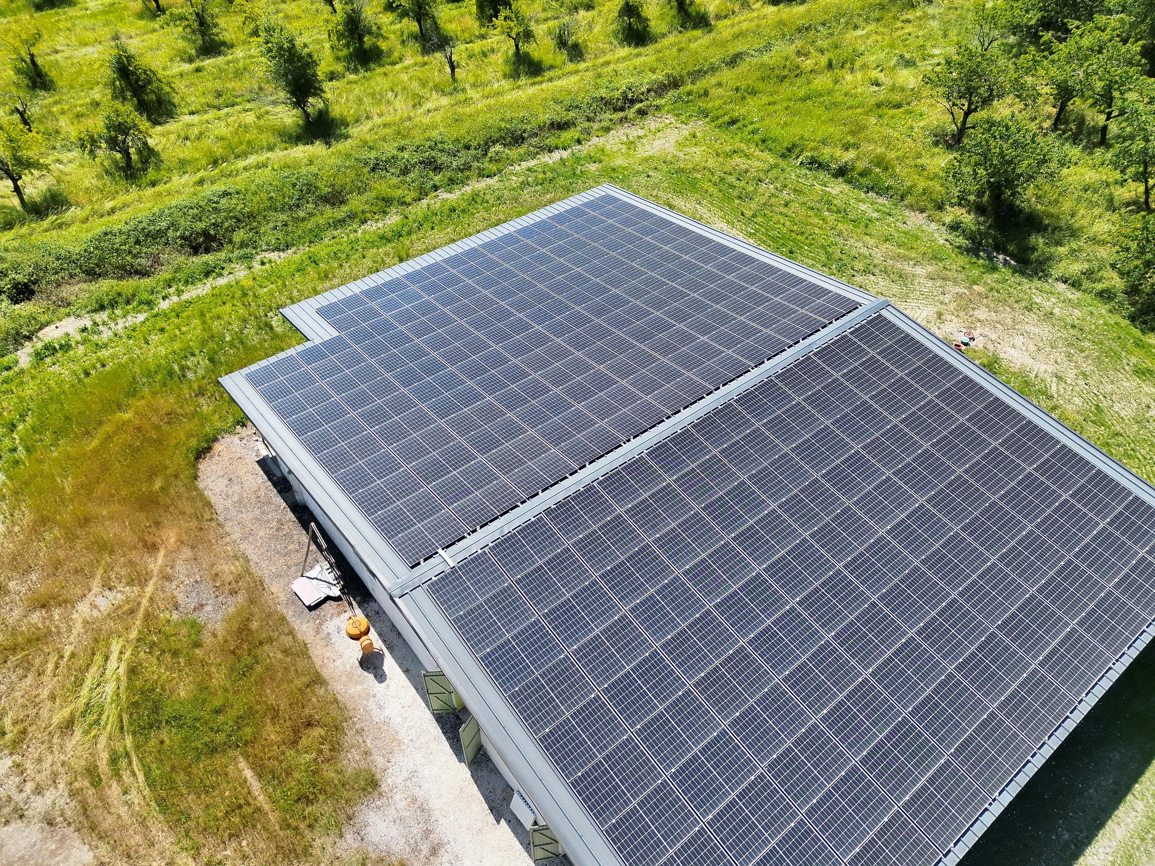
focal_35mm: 24
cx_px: 578
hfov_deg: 71.6
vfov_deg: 56.8
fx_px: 801
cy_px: 433
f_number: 1.7
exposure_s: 1/3000
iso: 180
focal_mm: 6.72
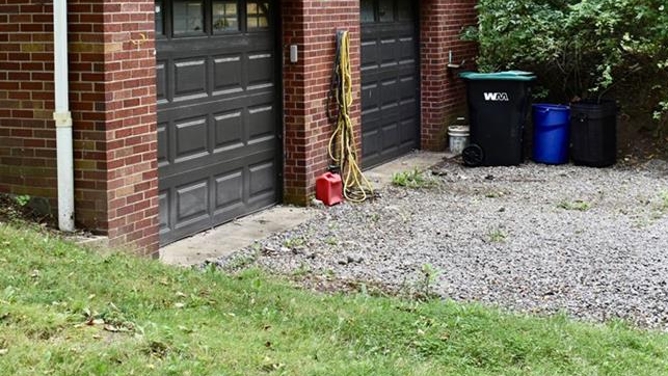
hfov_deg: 34.9
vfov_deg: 19.8
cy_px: 53
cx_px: 366
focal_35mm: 60
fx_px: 1063
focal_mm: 24
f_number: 5.6
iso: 400
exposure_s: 1/125
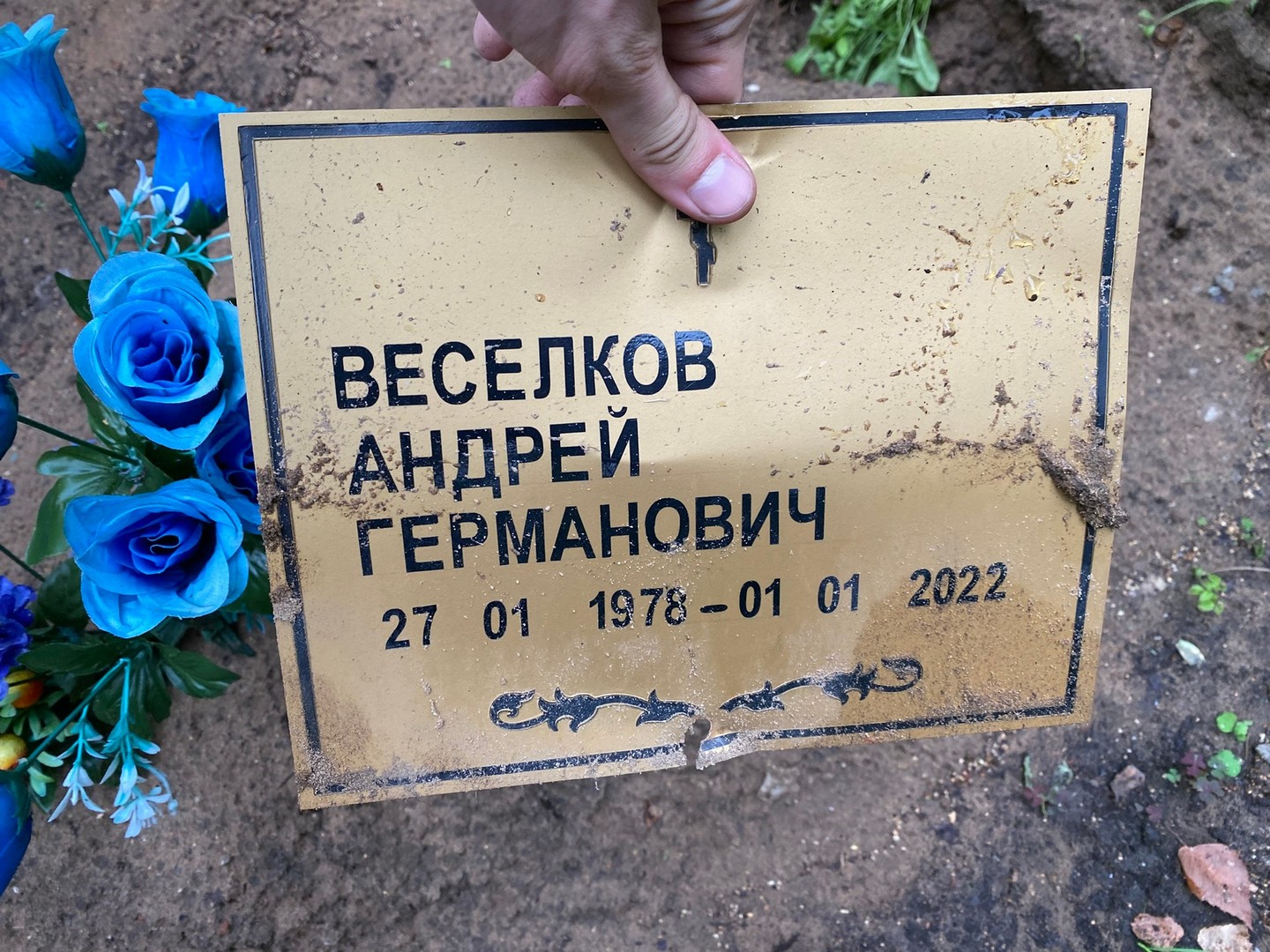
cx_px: 635
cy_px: 476
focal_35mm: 26
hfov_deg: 67.3
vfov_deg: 53.1
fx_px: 954
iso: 100
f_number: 1.8
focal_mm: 4.25
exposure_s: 1/121
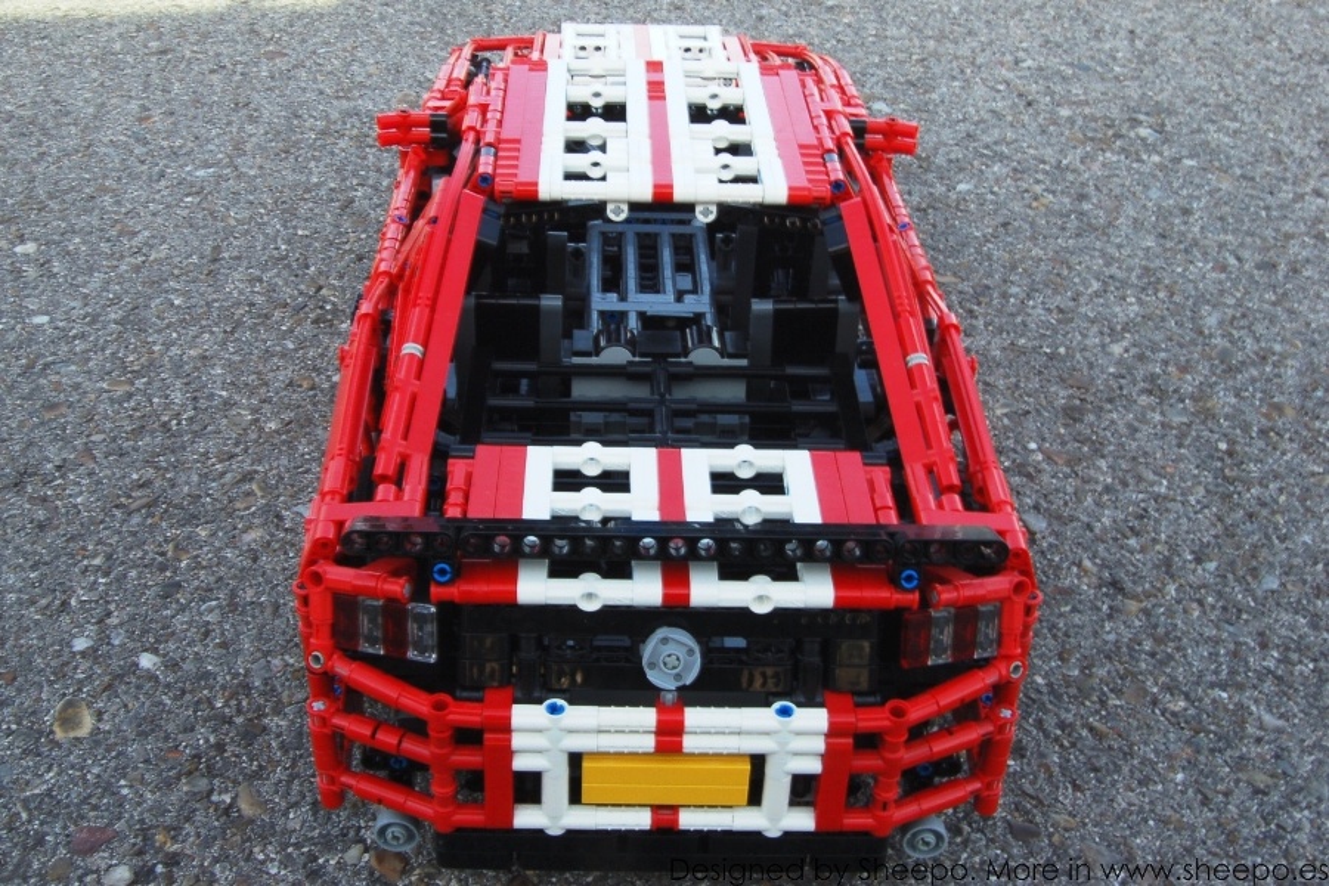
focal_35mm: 34
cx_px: 664
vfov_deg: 38.4
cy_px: 443
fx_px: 1274
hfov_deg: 55.1
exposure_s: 1/10
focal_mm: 23
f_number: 25
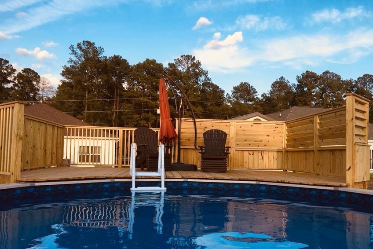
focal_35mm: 32
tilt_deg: +1.4
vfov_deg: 41.0
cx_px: 194
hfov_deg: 58.7
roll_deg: +0.5
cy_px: 145
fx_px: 332
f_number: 2.2
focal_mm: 4.15
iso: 25
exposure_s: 1/635
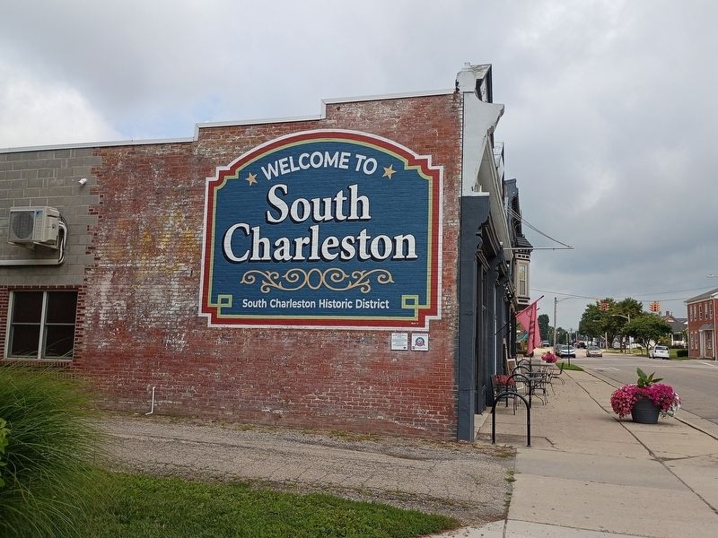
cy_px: 269
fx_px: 602
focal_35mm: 29
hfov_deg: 61.7
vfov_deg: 48.2
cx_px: 359
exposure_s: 1/1070
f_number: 1.8
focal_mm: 4.27
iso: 104
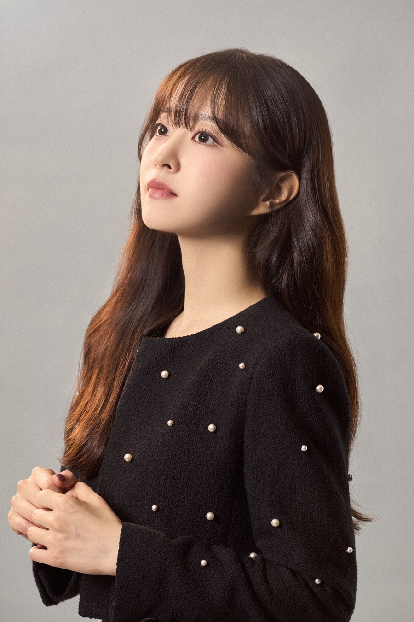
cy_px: 311
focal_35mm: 200
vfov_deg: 10.3
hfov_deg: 6.9
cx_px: 207
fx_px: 3450
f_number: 7.1
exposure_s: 1/160
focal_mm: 200
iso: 500
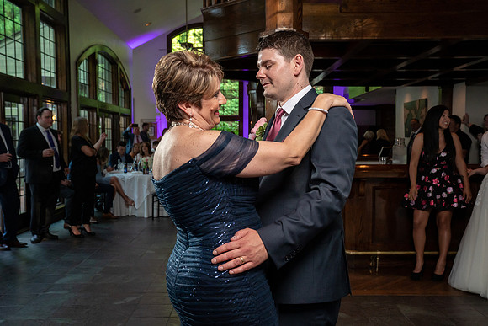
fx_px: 502
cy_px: 163
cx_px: 244
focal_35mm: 37
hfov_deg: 51.9
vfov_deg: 36.0
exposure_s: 1/200
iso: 2000
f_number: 5.6
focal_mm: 37
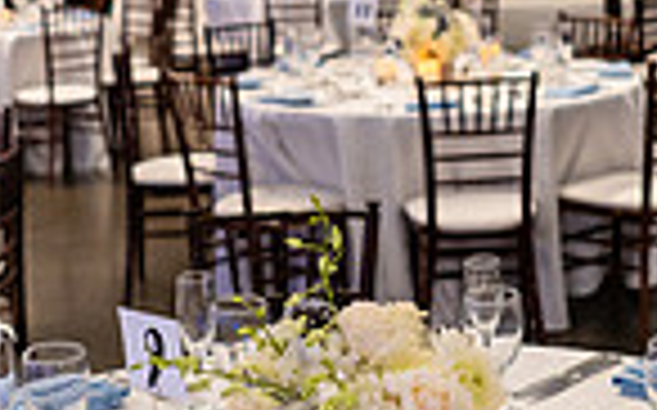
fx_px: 1574
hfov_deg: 23.6
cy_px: 221
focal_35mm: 88
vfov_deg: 14.8
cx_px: 360
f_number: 2
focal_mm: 28
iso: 1600
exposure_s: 1/250
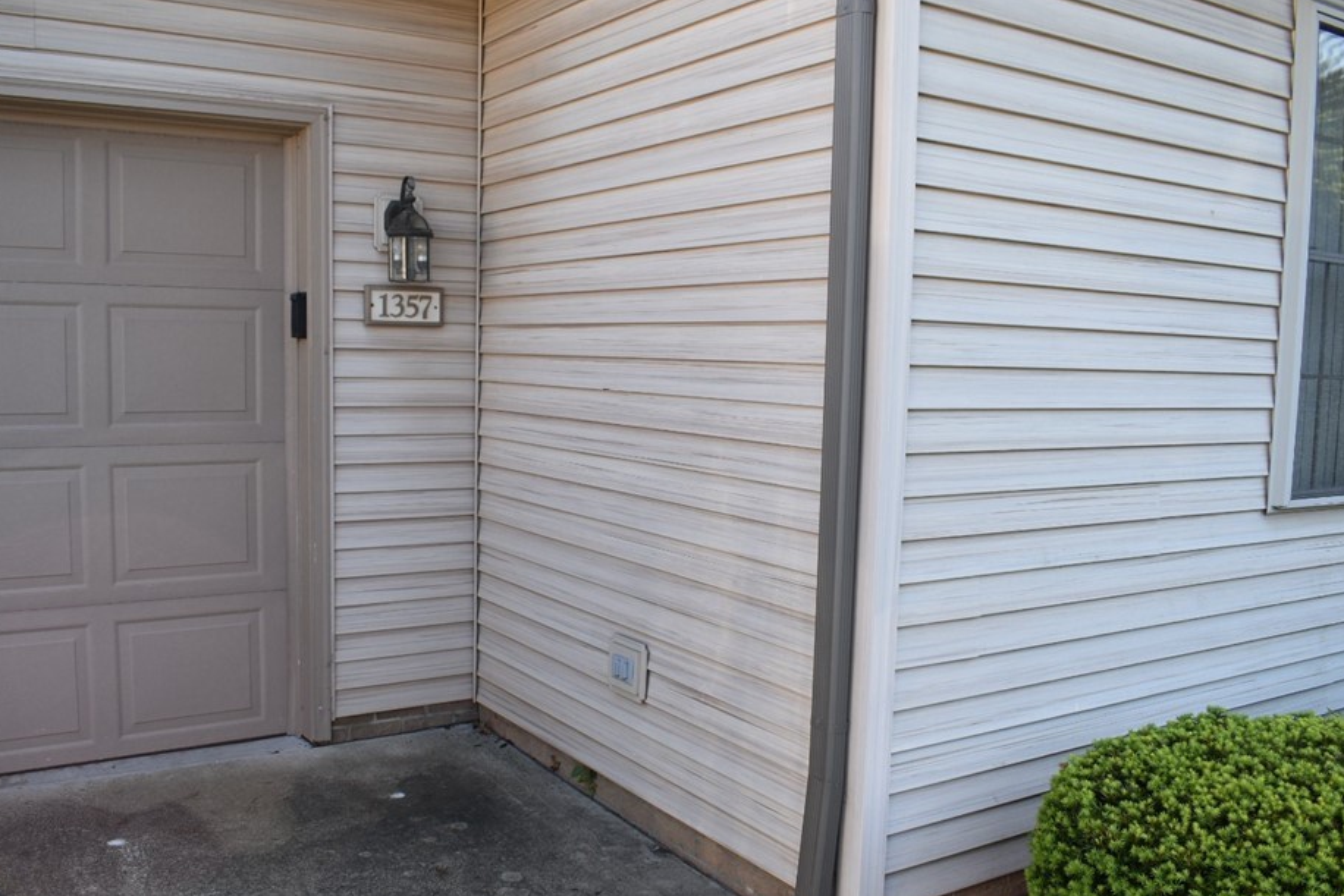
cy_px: 481
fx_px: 1195
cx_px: 622
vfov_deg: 41.1
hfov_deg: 58.6
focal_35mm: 32
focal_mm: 18
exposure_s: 1/250
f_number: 5.6
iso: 250
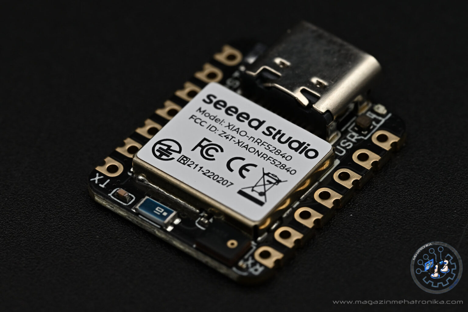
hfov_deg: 19.5
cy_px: 156
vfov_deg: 13.0
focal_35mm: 105
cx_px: 234
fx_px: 1365
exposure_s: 1/60
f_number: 14
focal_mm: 105
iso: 400
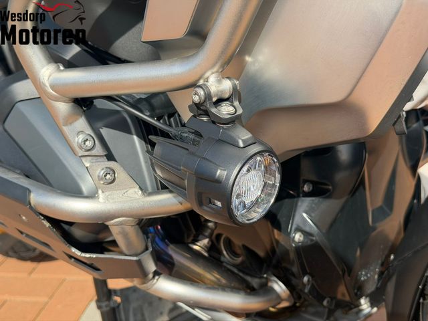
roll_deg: +4.2
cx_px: 214
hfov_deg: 39.7
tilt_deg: -14.6
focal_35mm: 48
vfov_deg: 30.3
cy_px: 160
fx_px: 593
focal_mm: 6.76
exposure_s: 1/2088
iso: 64
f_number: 1.78
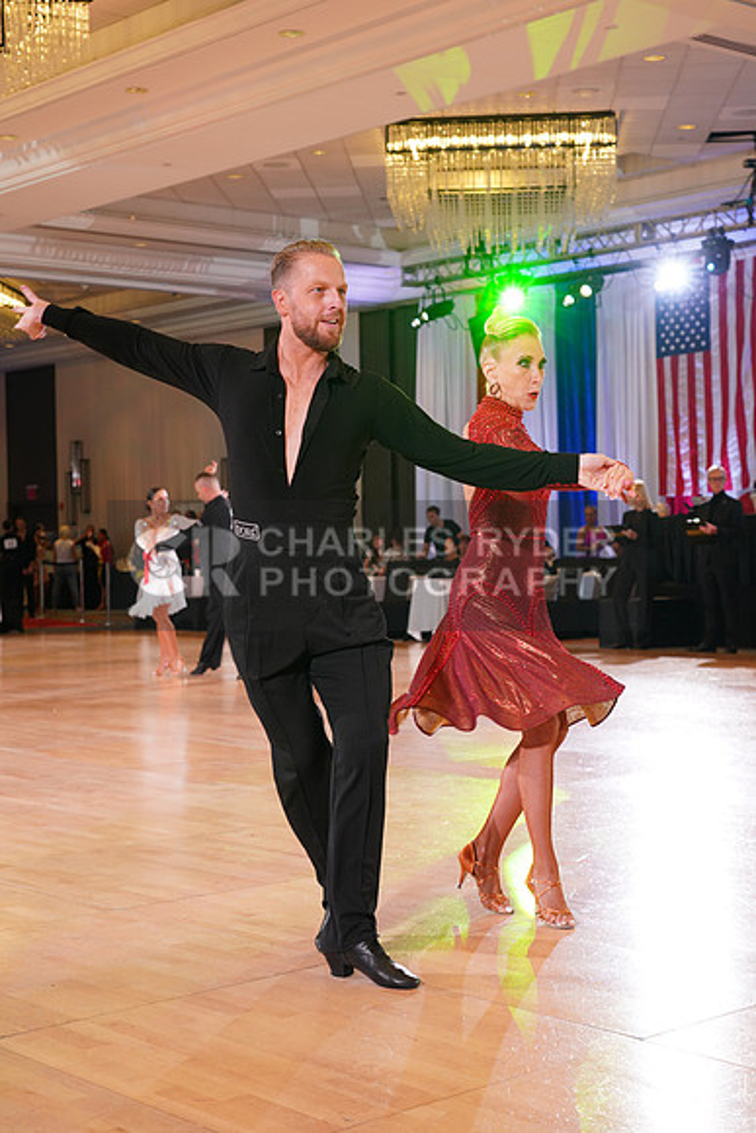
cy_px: 566
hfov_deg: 24.6
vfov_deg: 36.2
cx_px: 378
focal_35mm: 55
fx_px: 1731
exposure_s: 1/160
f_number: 5
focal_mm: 55
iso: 1600
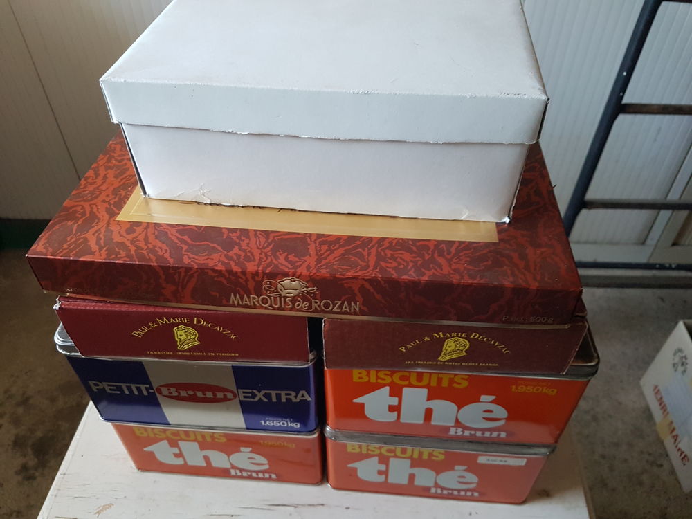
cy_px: 260
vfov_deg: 53.1
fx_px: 520
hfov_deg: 67.3
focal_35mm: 26
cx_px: 346
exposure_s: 1/25
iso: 200
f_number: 1.7
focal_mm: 4.2
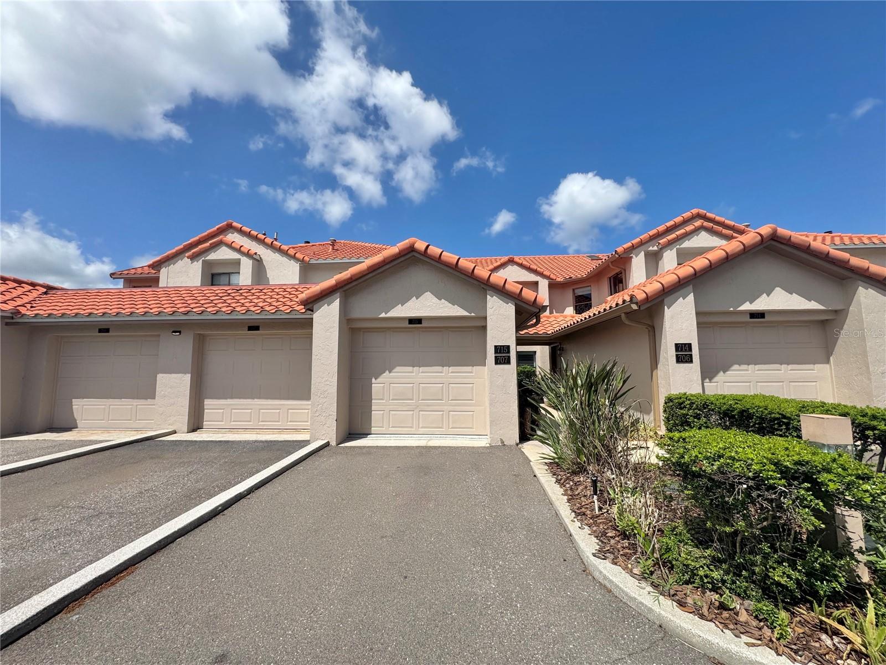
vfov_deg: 85.7
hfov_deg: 102.1
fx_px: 358
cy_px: 332
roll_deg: +0.6
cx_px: 443
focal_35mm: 14
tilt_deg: +11.4
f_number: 2.2
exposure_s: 1/2674
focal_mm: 2.22
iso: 40
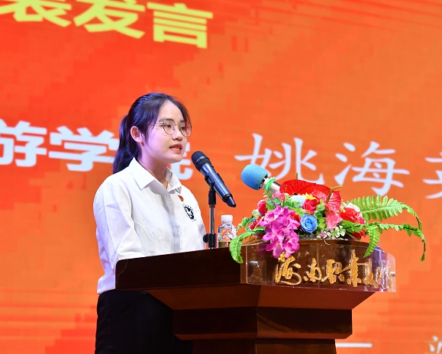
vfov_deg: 11.4
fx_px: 1780
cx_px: 254
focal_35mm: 136
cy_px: 177
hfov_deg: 14.1
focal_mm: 80
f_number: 4.5
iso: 1400
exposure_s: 1/160
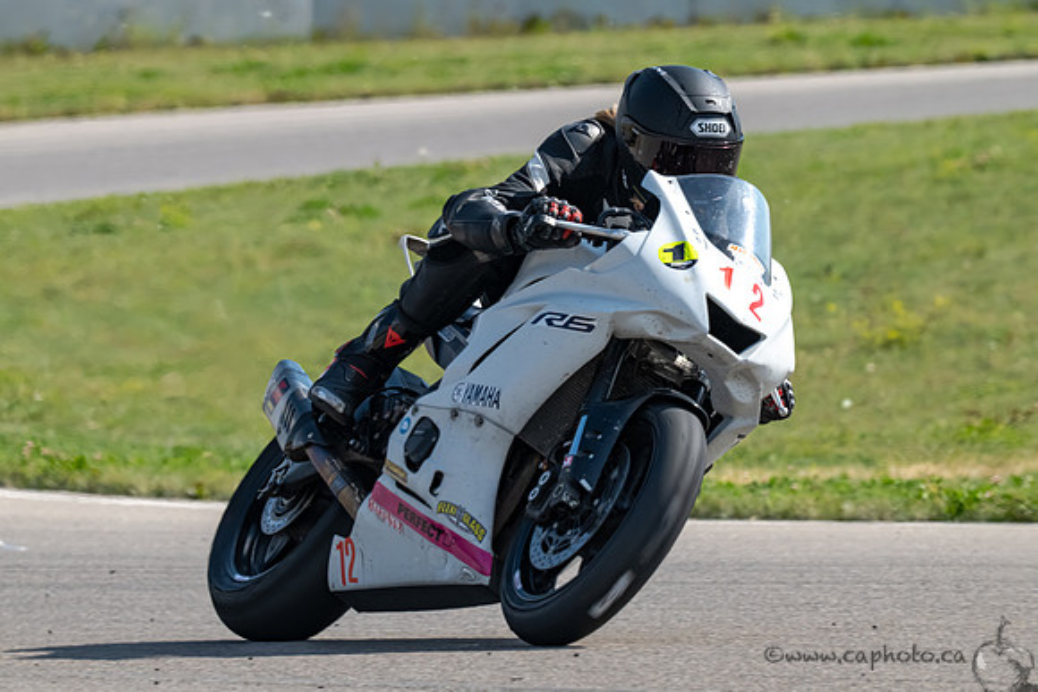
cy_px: 346
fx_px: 19431
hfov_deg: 3.1
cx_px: 455
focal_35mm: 674
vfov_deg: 2.0
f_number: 16
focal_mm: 600
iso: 1600
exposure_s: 1/1250
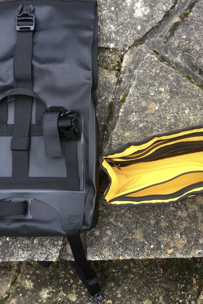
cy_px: 135
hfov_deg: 28.7
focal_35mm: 47
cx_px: 110
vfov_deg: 41.8
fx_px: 397
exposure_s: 1/100
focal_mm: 4.15
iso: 32
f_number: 2.2
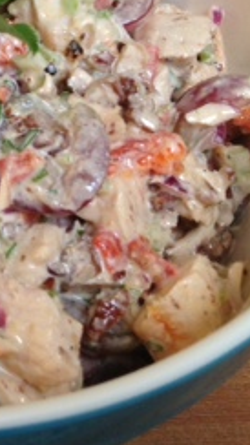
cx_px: -203
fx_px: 1180
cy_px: 44
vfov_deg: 20.9
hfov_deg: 11.2
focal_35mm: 100
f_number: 2.4
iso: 80
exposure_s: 1/120
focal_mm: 4.28
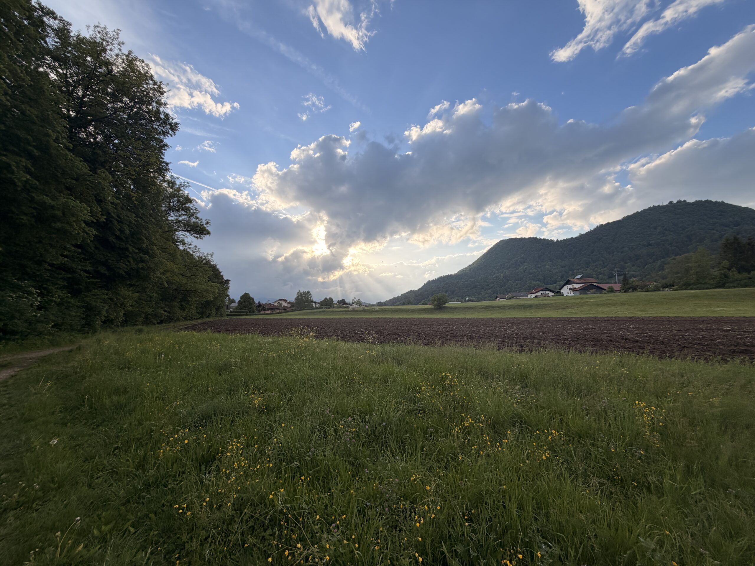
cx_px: 378
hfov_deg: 102.1
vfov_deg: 85.7
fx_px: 305
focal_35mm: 14
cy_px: 283
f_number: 2.2
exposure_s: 1/770
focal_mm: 2.22
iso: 32
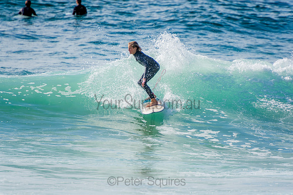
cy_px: 98
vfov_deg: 2.3
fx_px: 4884
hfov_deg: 3.4
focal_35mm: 600
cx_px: 146
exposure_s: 1/2000
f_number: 5.6
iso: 250
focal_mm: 400
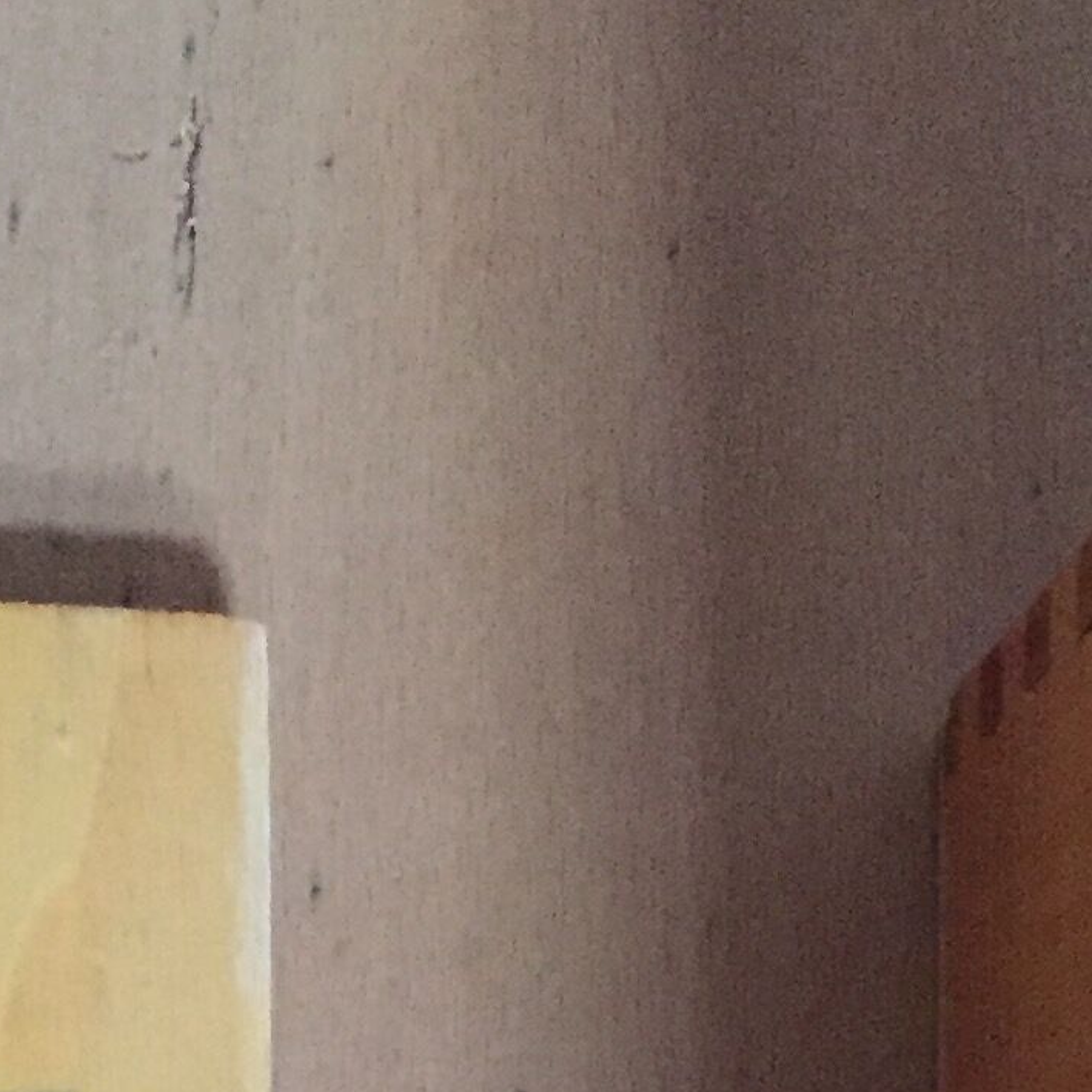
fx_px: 4211
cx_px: 638
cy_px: 2016
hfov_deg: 14.8
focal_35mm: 118
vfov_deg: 13.2
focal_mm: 4.15
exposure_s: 1/17
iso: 400
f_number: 2.2
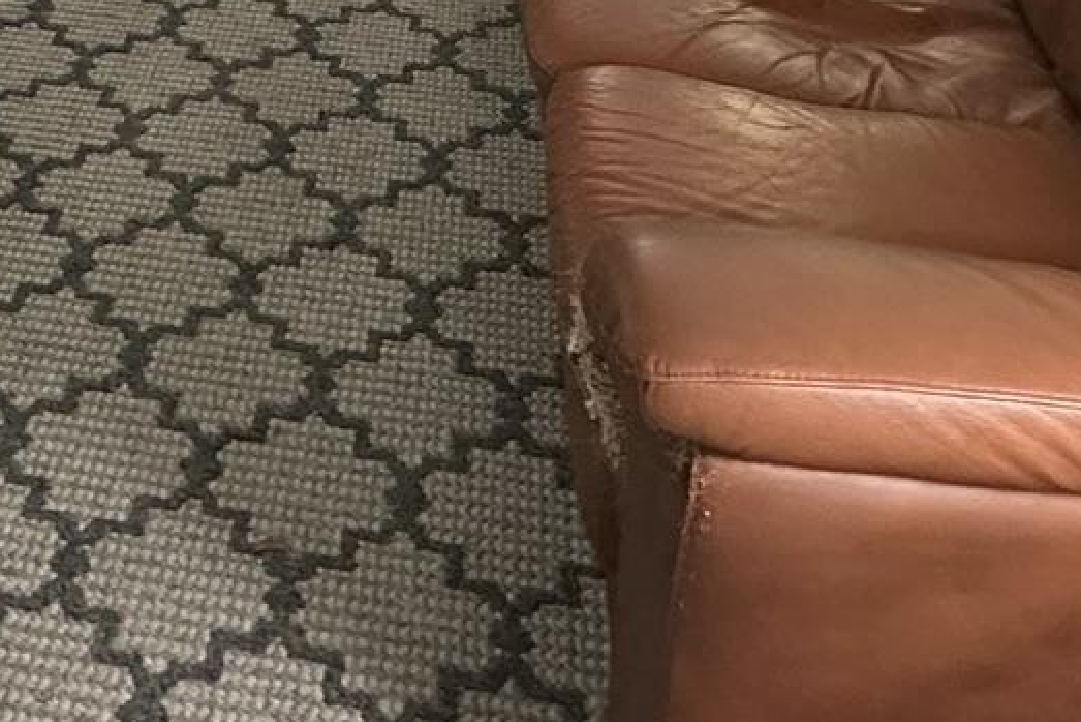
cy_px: -455
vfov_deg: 19.6
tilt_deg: -12.8
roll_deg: -0.1
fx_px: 1712
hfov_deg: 33.7
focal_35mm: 57
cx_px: 174
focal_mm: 2.22
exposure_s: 1/60
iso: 640
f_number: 2.2
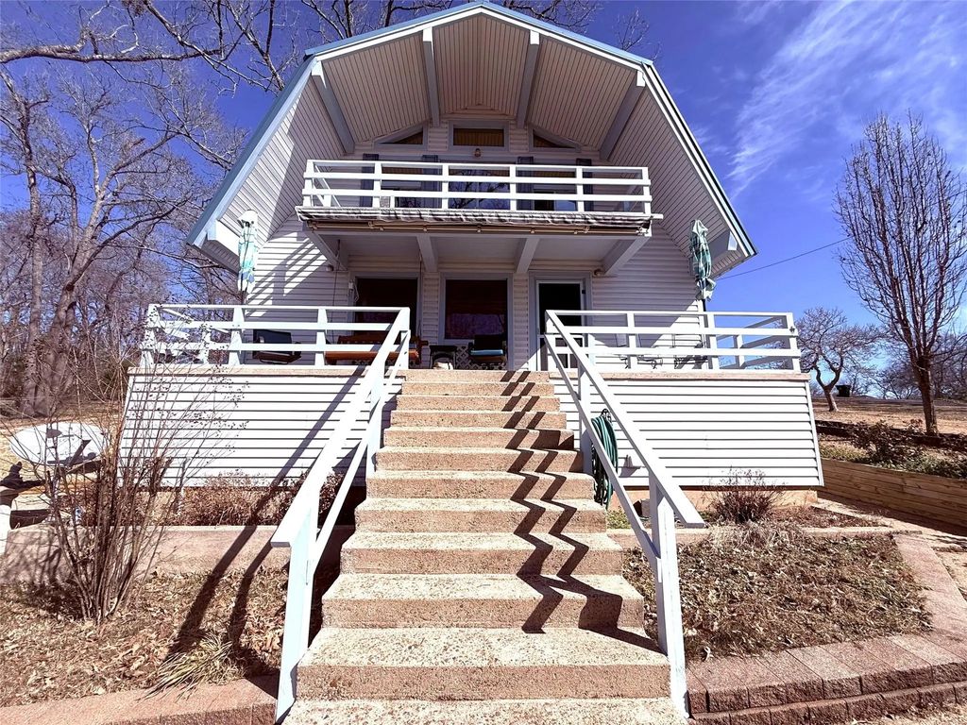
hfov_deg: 102.1
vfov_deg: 85.7
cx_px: 484
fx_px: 391
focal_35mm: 14
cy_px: 362
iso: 50
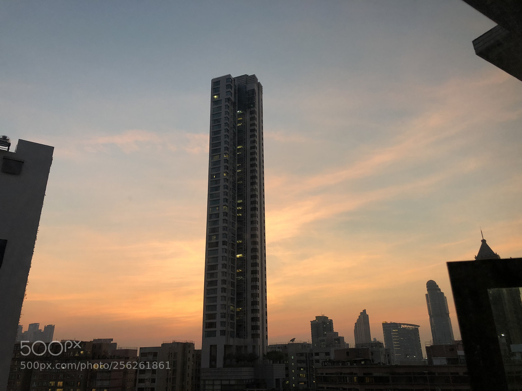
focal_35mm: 29
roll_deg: +1.1
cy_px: 196
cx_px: 261
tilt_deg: +22.2
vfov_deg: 48.2
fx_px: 437
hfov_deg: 61.7
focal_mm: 3.99
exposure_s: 1/25
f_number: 1.8
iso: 32
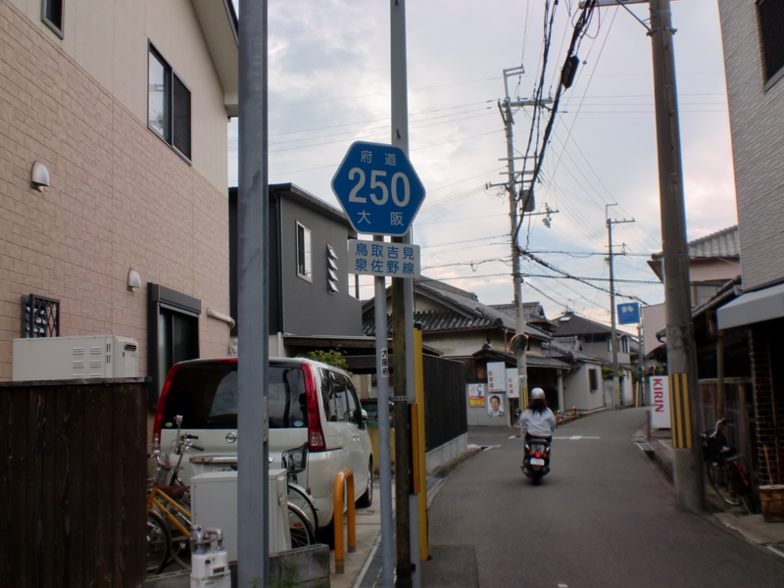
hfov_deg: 52.6
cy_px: 294
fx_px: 793
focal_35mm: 35
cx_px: 392
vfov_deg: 40.7
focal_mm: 6.3
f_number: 5.6
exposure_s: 1/500
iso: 64
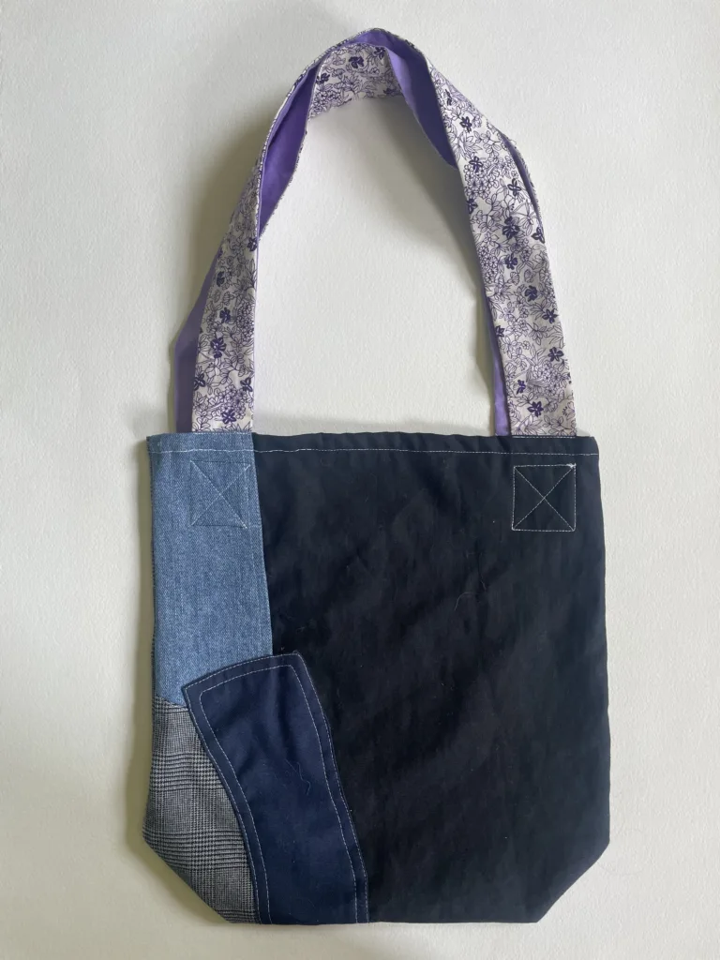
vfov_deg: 67.3
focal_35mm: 26
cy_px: 480
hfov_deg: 53.1
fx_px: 721
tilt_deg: -88.1
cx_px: 360
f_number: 1.6
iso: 100
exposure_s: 1/121
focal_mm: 4.2
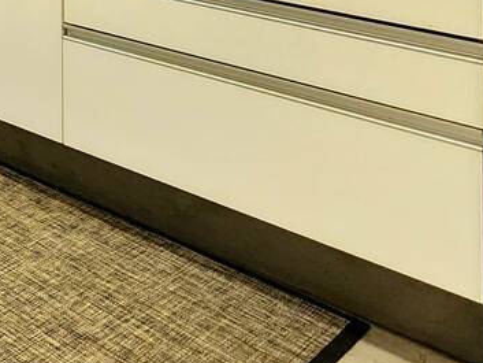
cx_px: -378
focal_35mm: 53
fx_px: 740
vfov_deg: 21.3
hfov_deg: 22.3
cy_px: -237
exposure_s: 1/60.2
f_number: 2.2
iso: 250
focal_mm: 2.2
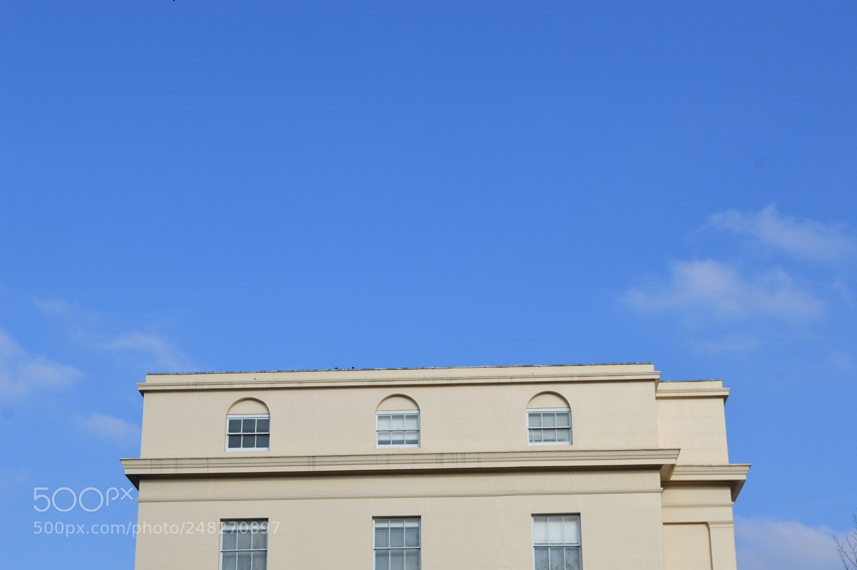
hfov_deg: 29.9
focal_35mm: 68
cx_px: 428
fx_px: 1606
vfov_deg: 20.1
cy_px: 285
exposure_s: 1/500
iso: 200
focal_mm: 45
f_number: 11
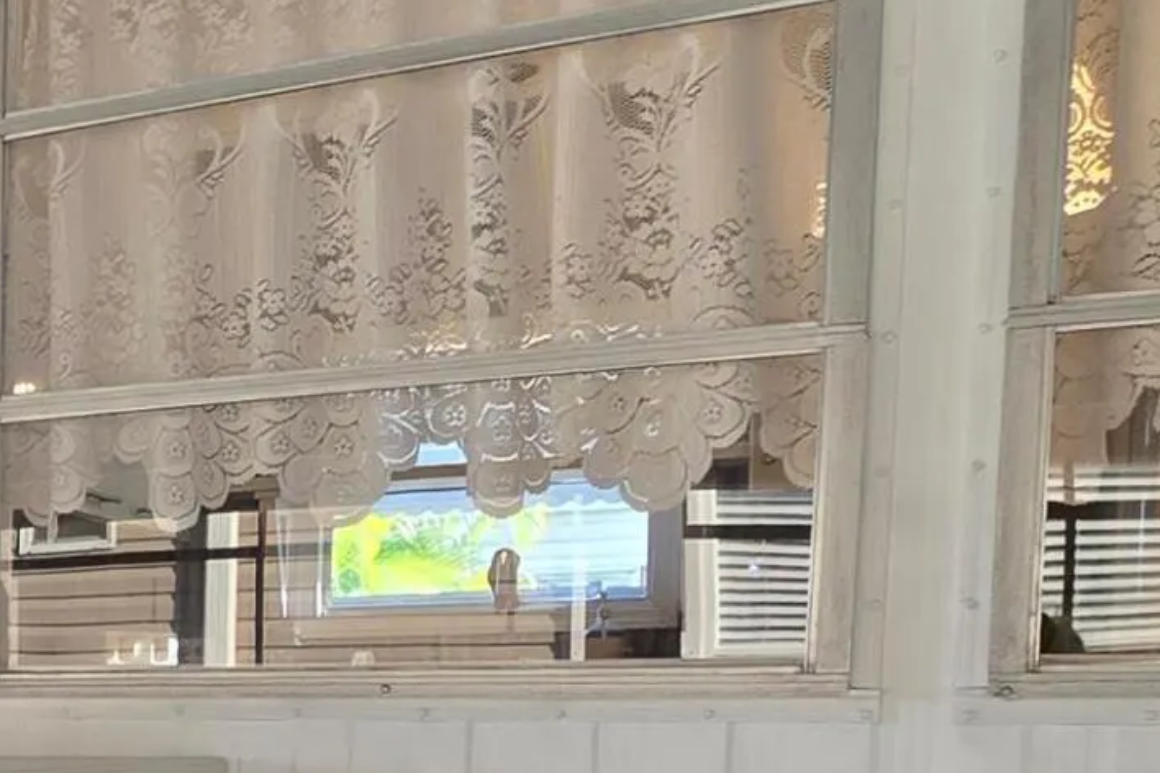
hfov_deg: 26.5
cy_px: 801
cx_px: -570
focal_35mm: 55
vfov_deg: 23.4
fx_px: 1772
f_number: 2.2
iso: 100
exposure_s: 1/60
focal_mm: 2.2
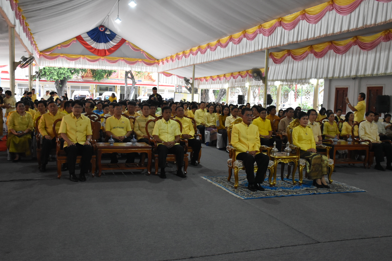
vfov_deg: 37.3
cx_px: 198
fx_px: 387
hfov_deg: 53.8
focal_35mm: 36
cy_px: 131
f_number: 3.8
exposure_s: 1/60
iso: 2500
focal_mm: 23
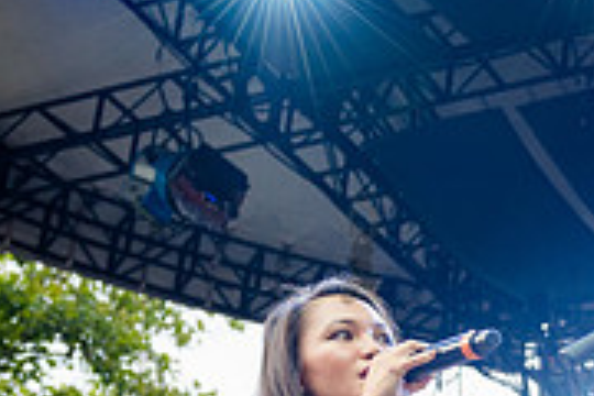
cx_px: 688
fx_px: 1897
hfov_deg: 17.1
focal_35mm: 115
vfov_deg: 11.7
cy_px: 456
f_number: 3.5
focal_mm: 32
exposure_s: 1/500
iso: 500
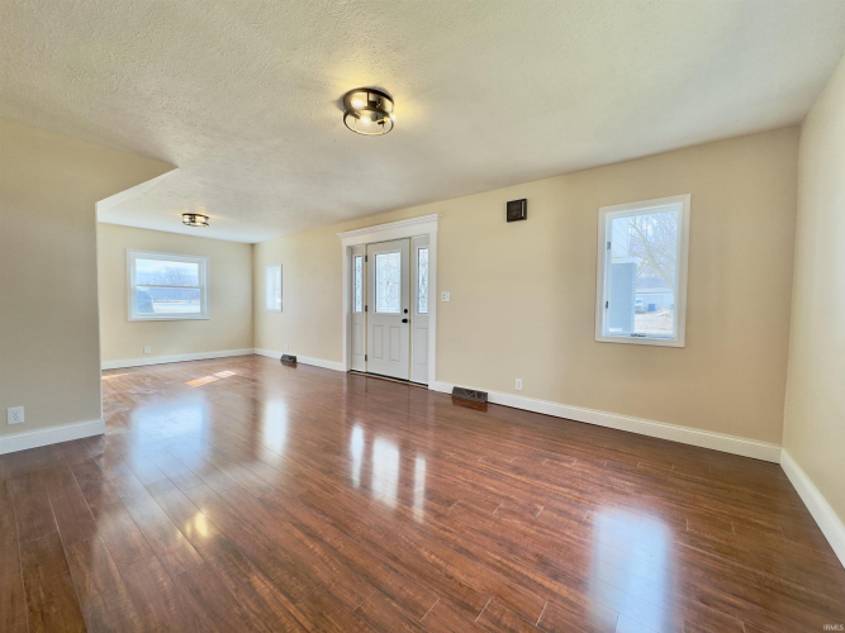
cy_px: 316
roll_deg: -0.7
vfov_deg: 85.7
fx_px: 342
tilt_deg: -2.9
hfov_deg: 102.1
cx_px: 422
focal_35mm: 14
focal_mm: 2.22
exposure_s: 1/120
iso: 50
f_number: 2.2
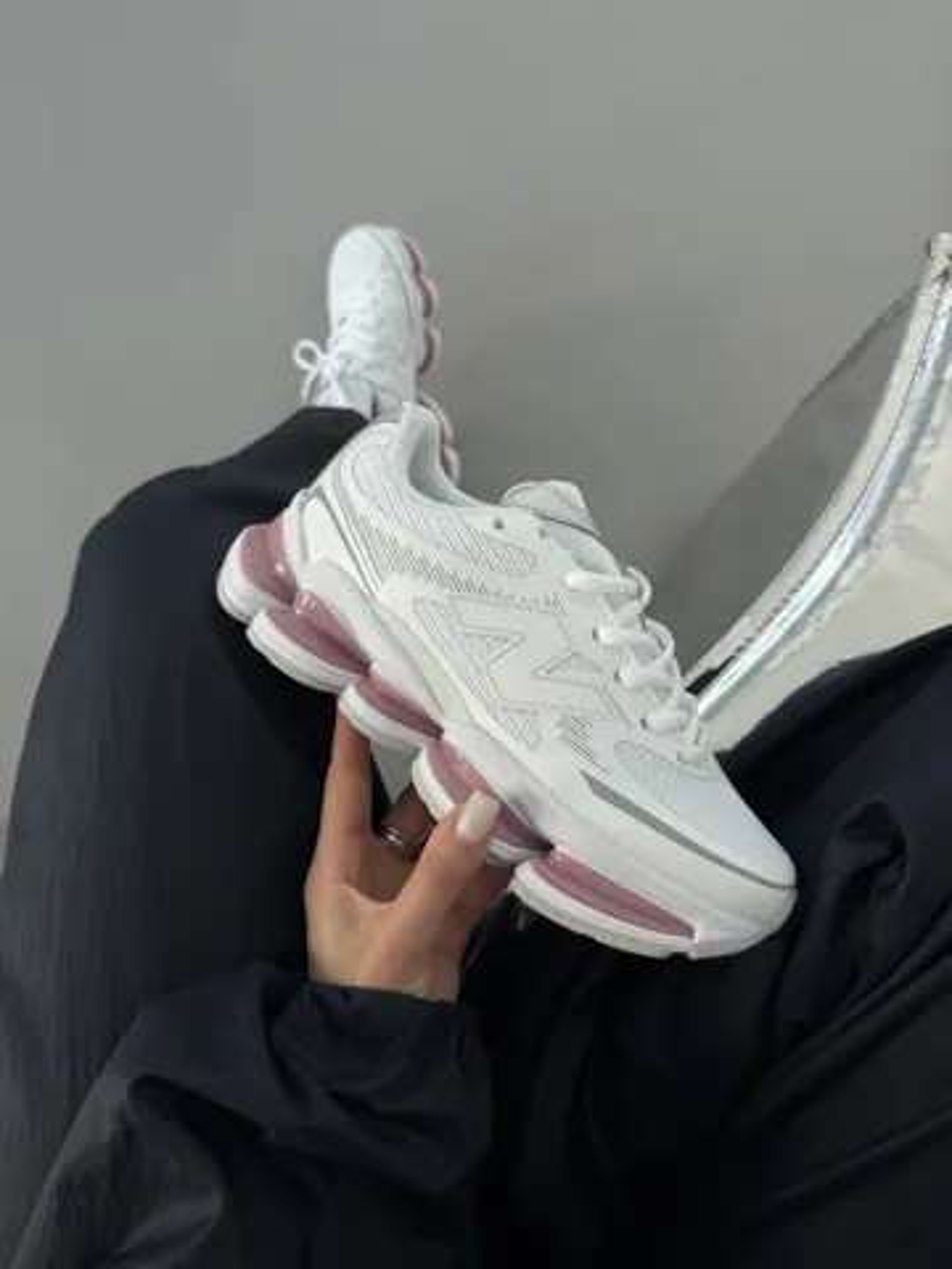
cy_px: 634
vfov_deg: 71.6
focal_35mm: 24
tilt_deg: -81.2
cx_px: 476
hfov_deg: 56.8
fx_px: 880
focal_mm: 6.76
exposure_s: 1/121
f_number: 1.78
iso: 100
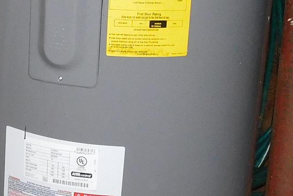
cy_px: 103
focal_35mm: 113
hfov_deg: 18.0
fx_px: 920
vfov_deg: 12.1
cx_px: 97
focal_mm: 4
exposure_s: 1/30
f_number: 3
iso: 200
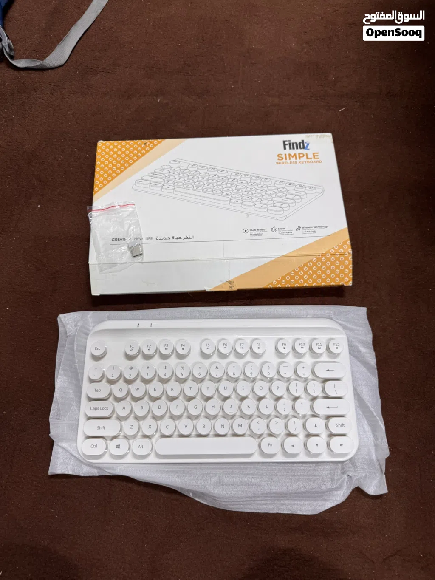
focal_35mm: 24
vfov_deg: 71.6
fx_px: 402
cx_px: 218
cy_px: 290
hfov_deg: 56.8
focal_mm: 6.76
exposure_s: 1/100
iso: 80
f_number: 1.78
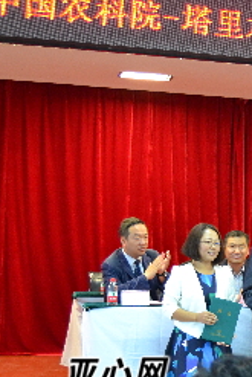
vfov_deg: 23.6
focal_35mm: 86
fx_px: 902
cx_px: 360
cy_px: 193
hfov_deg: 14.9
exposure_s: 1/60
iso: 1800
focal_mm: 24
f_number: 3.8
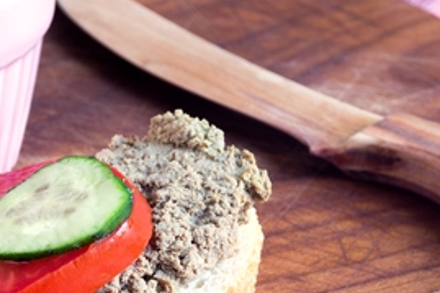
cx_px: 74
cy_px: 216
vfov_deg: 7.4
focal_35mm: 184
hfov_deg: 11.1
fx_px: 2249
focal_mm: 55
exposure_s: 1/4
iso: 100
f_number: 13
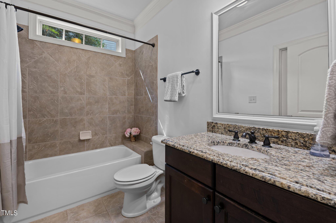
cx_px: 168
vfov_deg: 77.2
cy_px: 112
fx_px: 140
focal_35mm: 15
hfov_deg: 100.4
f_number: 6.3
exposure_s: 1/8
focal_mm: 15
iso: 400
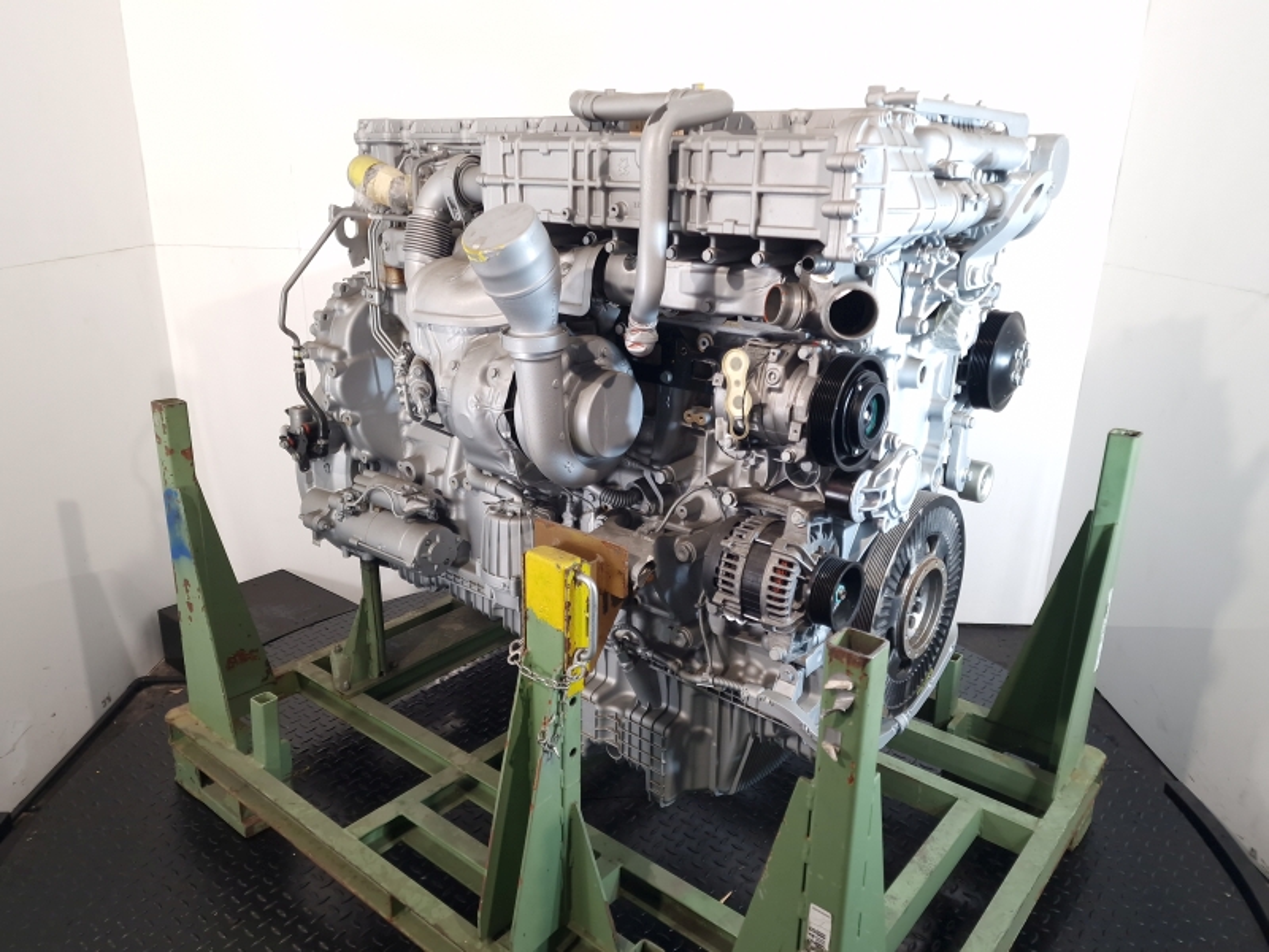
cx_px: 634
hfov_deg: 73.9
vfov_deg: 58.9
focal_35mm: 23
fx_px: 843
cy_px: 476
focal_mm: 6.4
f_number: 1.8
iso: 100
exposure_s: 1/50
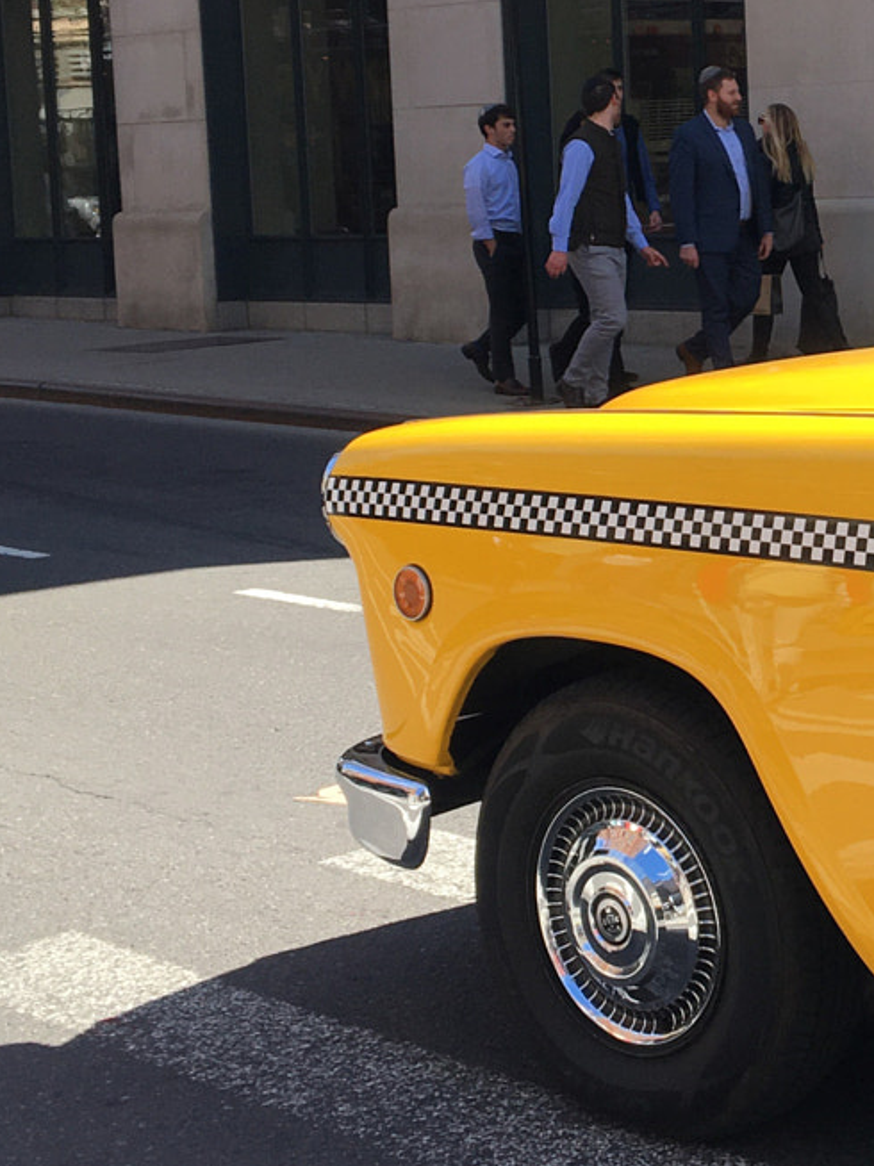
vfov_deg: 27.3
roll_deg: +0.7
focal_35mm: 71
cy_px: 423
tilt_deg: -4.6
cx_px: 892
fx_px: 2392
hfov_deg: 20.0
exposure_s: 1/574
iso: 25
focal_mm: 4.15
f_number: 2.2
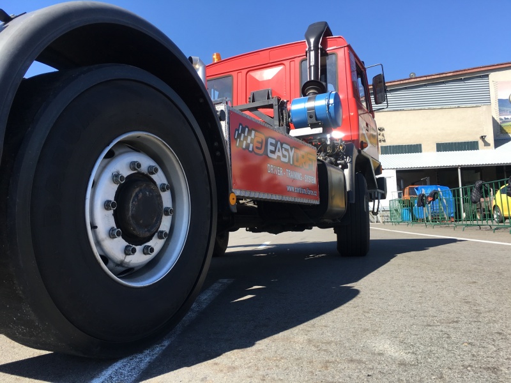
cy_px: 192
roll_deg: +1.9
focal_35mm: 29
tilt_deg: +5.3
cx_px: 256
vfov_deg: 48.2
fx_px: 428
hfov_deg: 61.7
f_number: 2.2
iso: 25
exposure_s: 1/705
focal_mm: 4.15
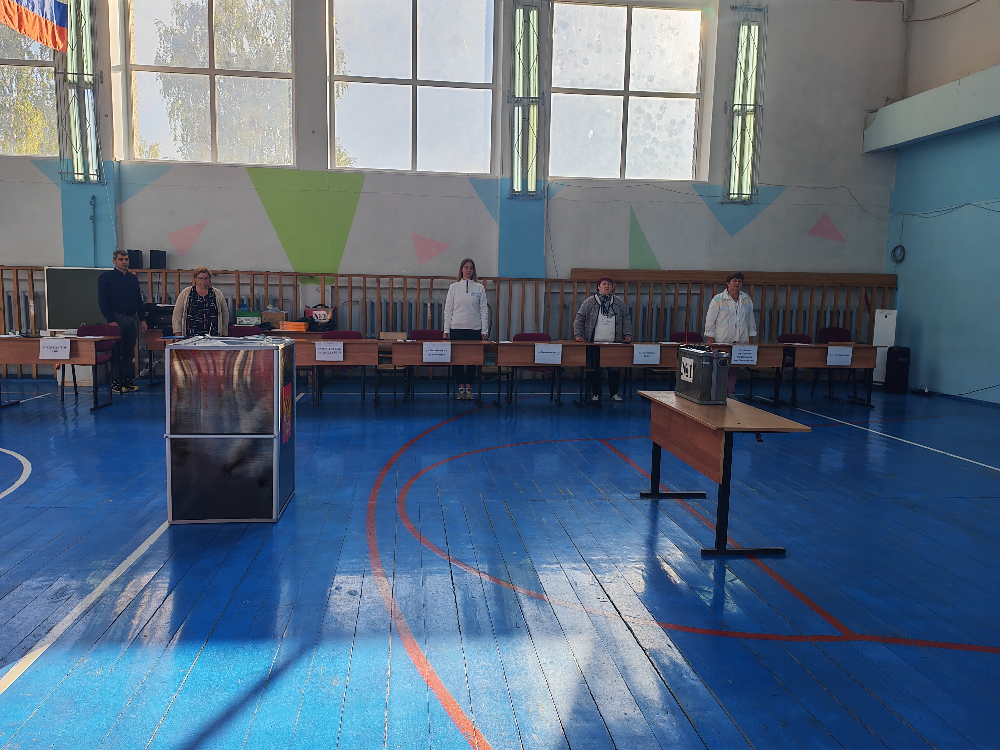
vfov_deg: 56.8
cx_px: 500
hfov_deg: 71.6
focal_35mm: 24
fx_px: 693
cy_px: 375
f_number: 1.9
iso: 50
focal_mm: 6.12
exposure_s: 1/420
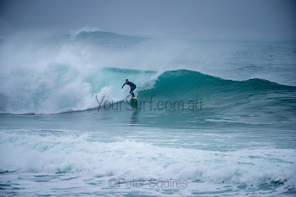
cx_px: 148
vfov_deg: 2.8
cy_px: 98
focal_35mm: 500
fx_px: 4112
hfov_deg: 4.1
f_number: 5.6
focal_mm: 500
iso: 180
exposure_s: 1/1000
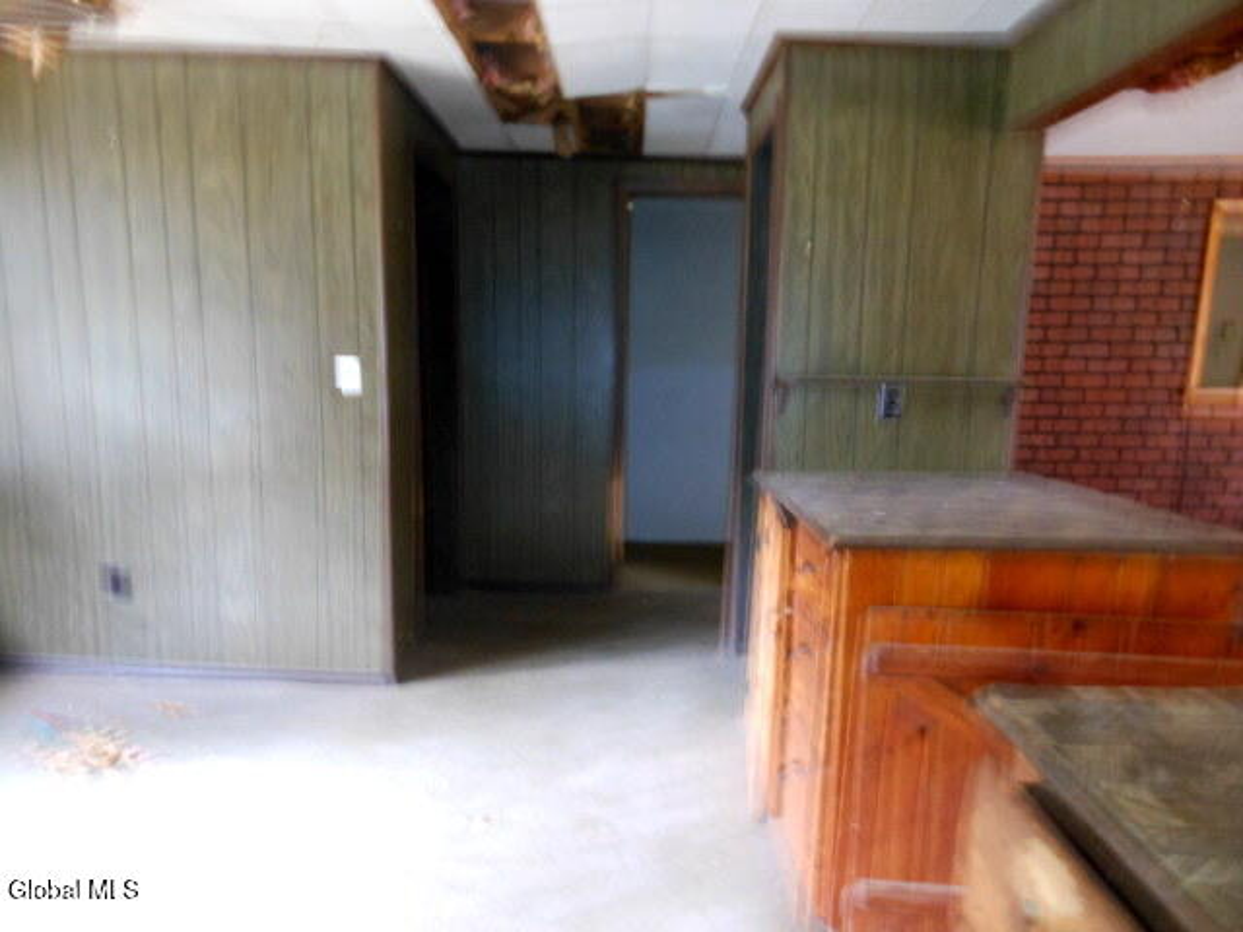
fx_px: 898
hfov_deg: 69.4
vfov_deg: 54.9
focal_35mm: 25
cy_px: 466
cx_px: 622
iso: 400
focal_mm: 4.5
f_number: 3.2
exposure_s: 1/5
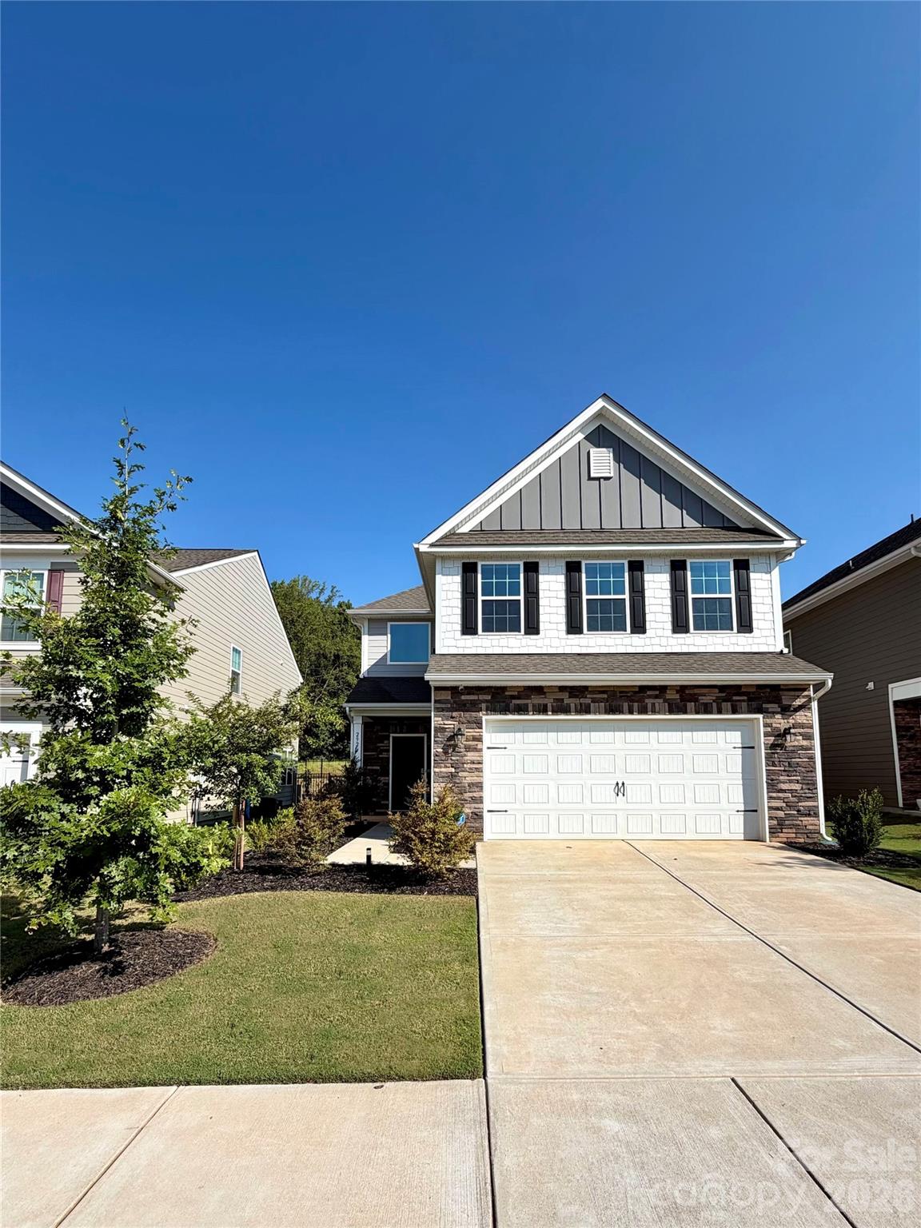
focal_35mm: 14
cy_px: 614
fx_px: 497
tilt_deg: +6.7
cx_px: 460
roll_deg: -0.4
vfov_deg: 102.1
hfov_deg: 85.7
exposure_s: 1/1068
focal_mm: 2.22
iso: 20
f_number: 2.2
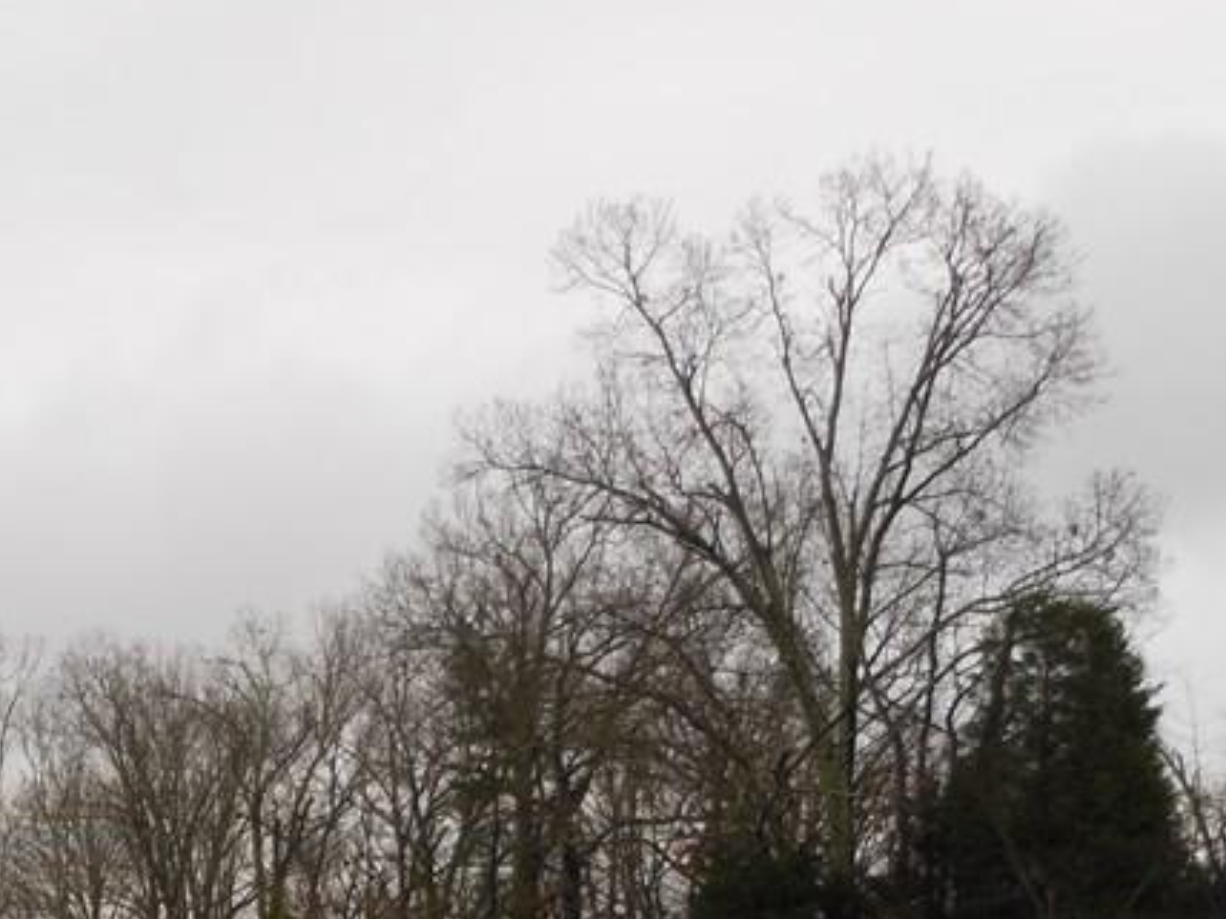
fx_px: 2373
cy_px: 976
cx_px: -6
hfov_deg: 27.3
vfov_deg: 21.0
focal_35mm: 67
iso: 80
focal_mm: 5
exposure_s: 1/200
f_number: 3.7
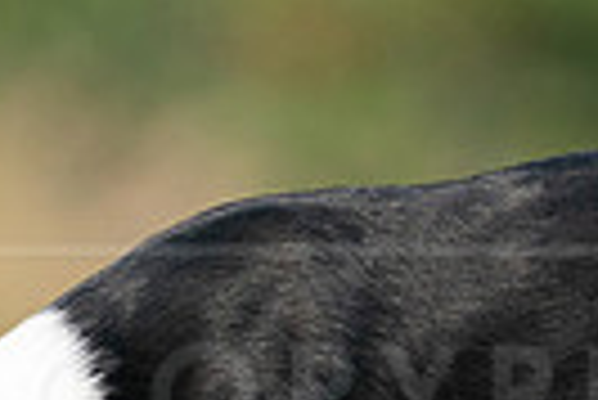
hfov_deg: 0.8
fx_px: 43502
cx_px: 324
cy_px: 470
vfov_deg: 0.5
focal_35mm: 2616
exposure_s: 1/4000
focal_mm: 600
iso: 1600
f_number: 6.3
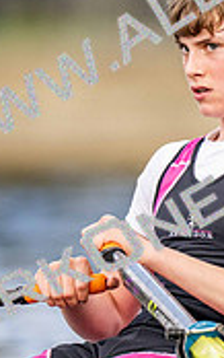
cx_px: 171
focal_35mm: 2043
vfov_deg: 1.0
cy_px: 170
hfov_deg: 0.6
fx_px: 19922
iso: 900
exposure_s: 1/2500
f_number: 4
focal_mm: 600
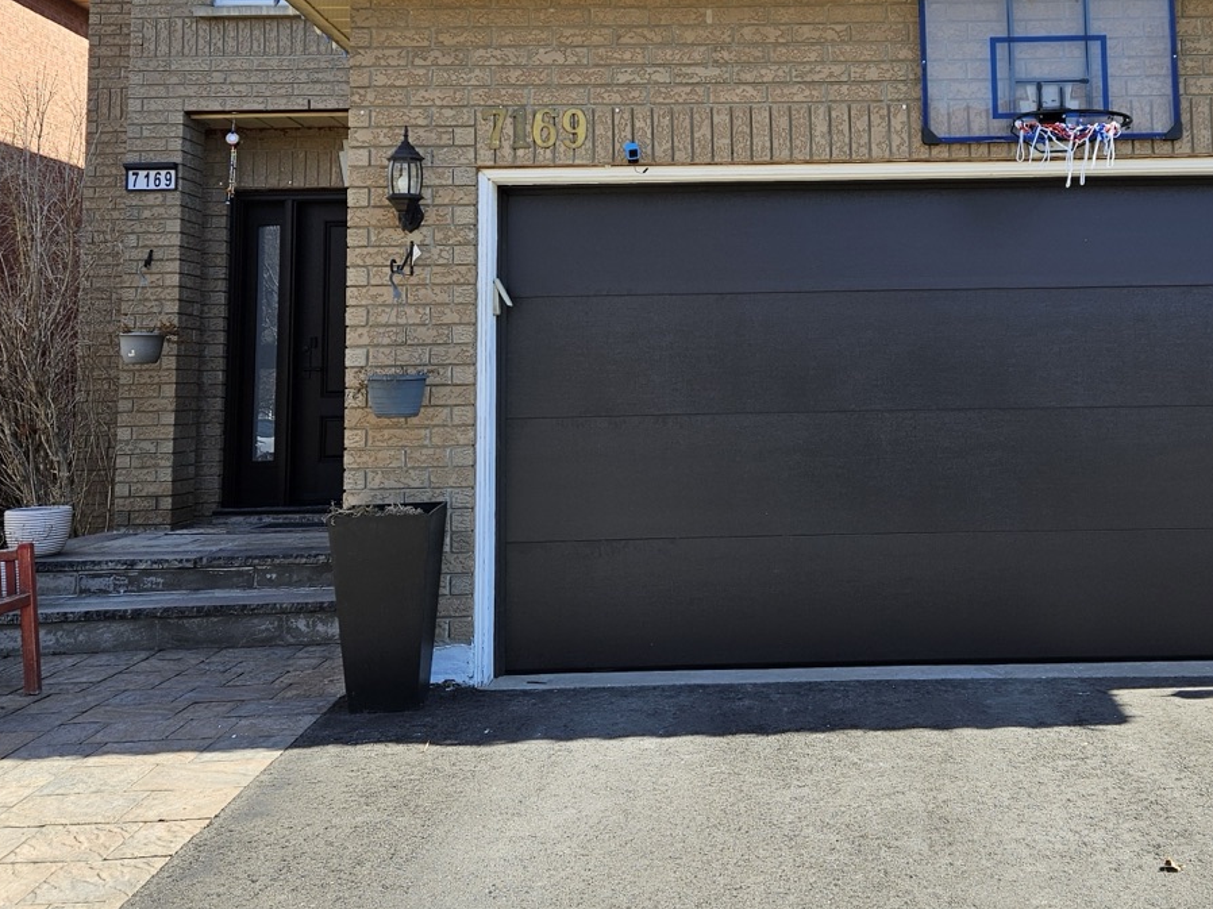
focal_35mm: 41
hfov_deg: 45.3
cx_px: 779
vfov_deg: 34.4
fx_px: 1436
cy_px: 238
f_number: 1.8
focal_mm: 5.4
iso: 25
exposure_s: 1/666
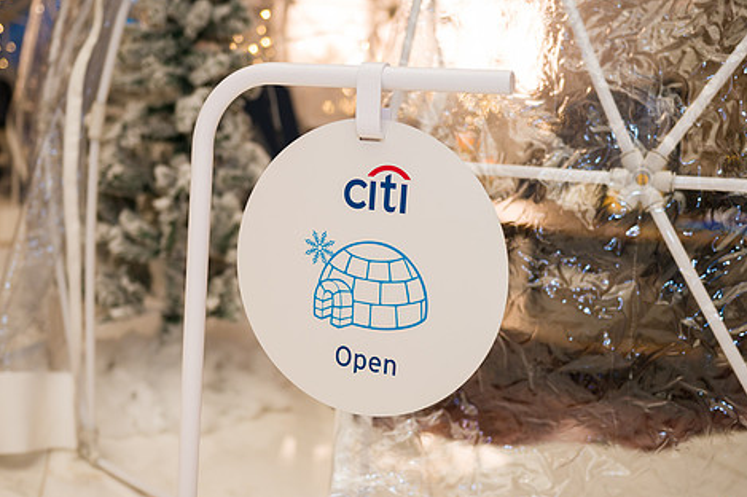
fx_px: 975
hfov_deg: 41.9
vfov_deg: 28.6
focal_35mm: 47
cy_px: 280
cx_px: 373
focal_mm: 38
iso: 400
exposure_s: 1/200
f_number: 3.2
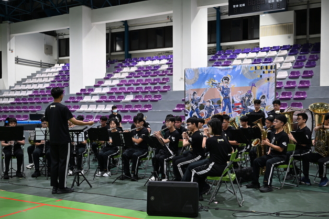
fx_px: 356
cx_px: 168
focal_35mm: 39
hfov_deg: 49.5
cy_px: 122
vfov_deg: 34.2
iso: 400
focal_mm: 35
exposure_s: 1/60
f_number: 2.8
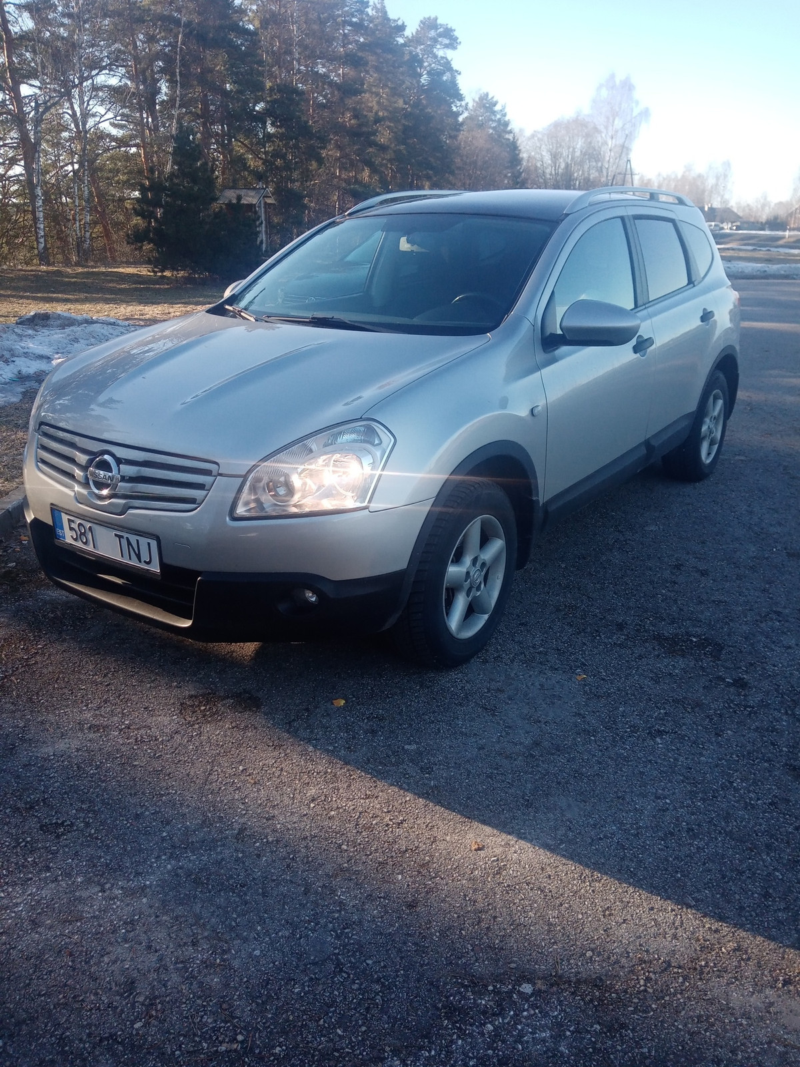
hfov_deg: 53.1
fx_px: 801
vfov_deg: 67.3
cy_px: 534
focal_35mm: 26
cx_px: 400
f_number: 1.8
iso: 115
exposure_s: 1/402
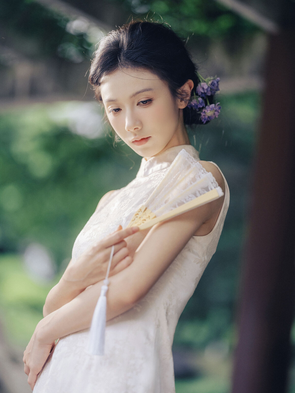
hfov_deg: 17.0
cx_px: 148
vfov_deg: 22.5
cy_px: 196
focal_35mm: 87
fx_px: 989
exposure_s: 1/125
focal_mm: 110
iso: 320
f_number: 2
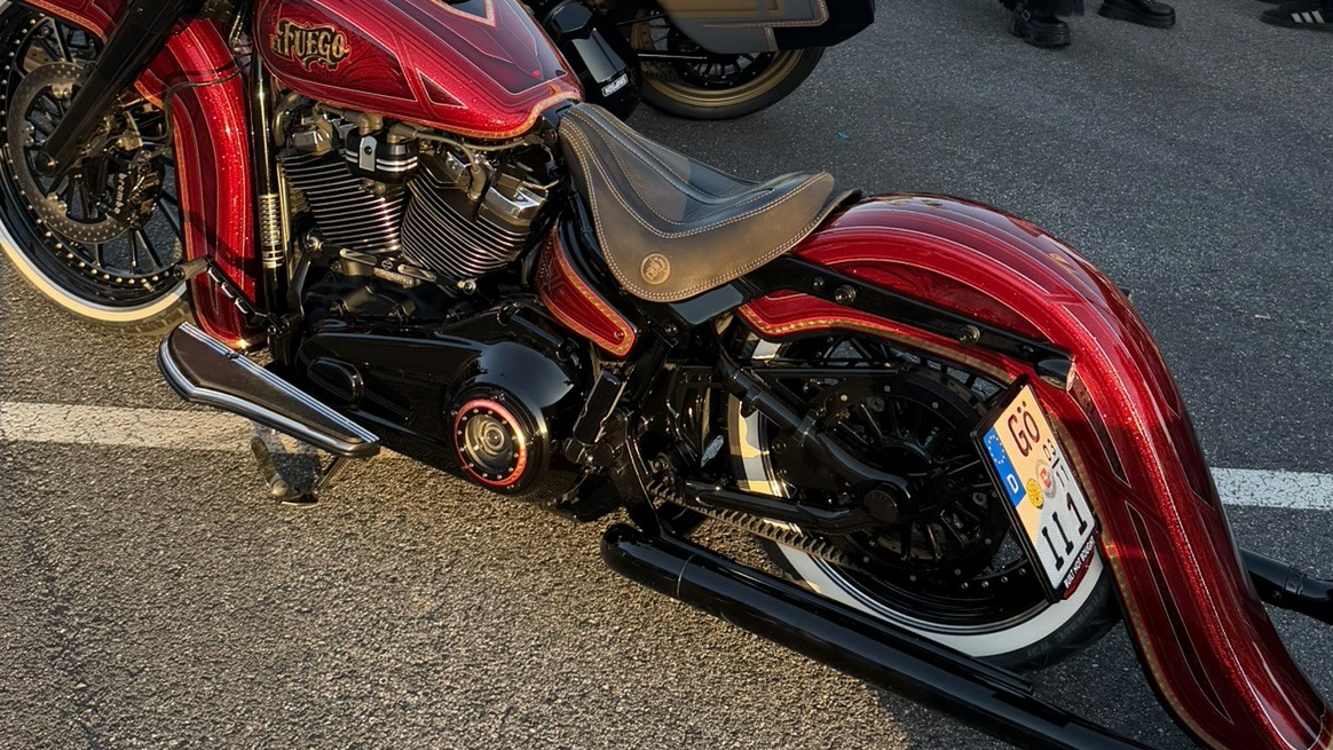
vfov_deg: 24.7
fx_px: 1626
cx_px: 699
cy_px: -9
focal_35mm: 46
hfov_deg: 44.6
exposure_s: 1/665
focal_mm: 6.76
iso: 80
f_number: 1.78
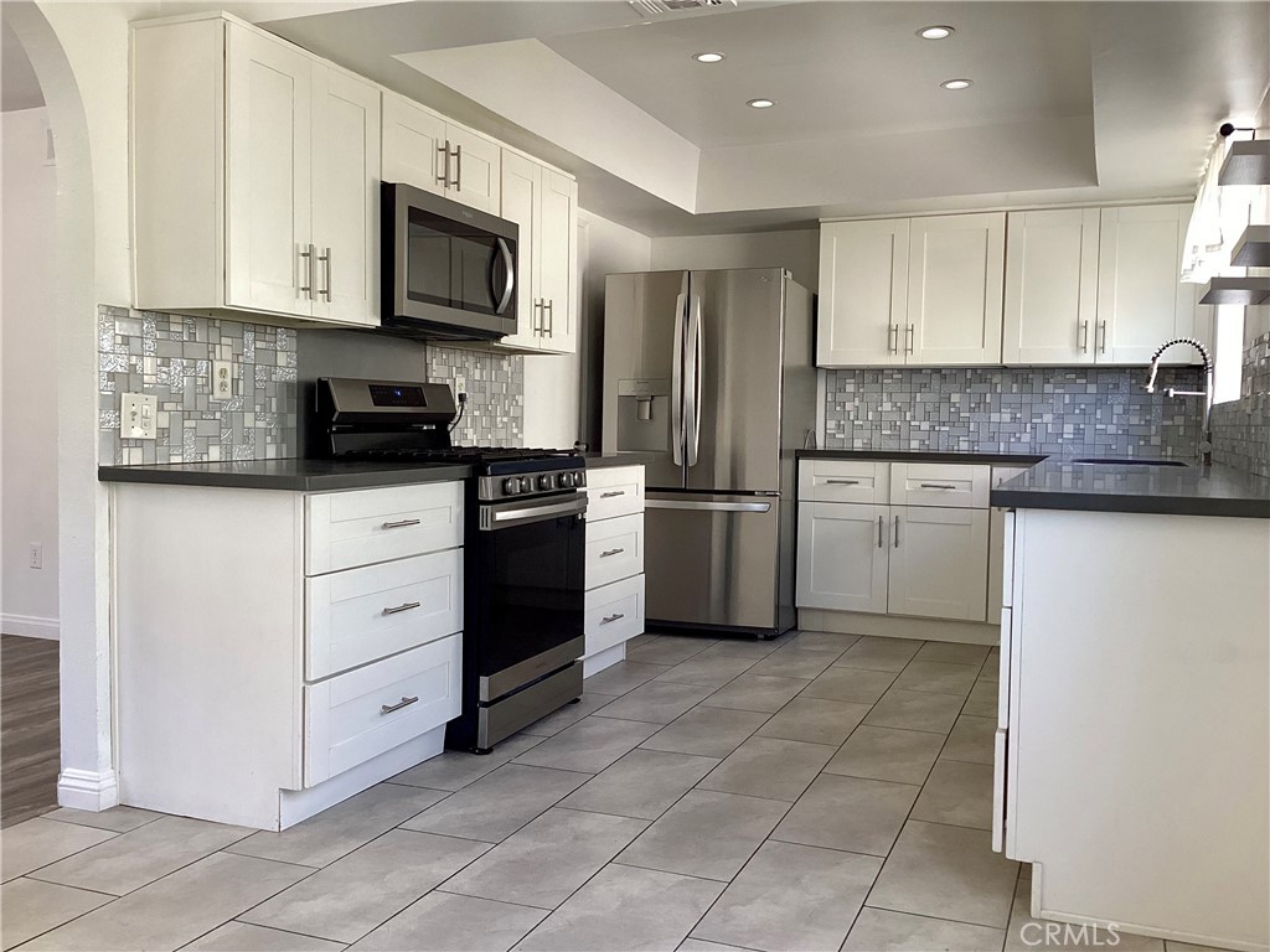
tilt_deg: -3.9
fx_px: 1137
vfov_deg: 45.4
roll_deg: -2.9
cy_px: 476
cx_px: 635
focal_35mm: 31
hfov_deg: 58.4
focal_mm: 3.3
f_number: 2.4
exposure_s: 1/60
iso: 100
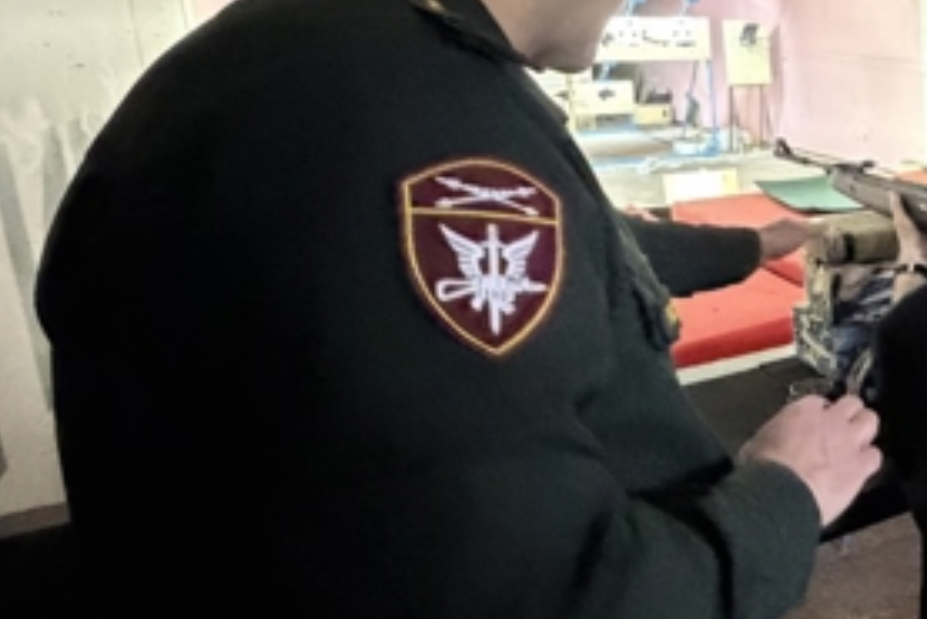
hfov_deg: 42.7
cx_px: 1019
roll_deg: -0.4
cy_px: 204
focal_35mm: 35
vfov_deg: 37.5
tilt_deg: -10.8
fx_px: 902
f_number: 2.2
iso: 1250
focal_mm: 2.22
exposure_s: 1/50
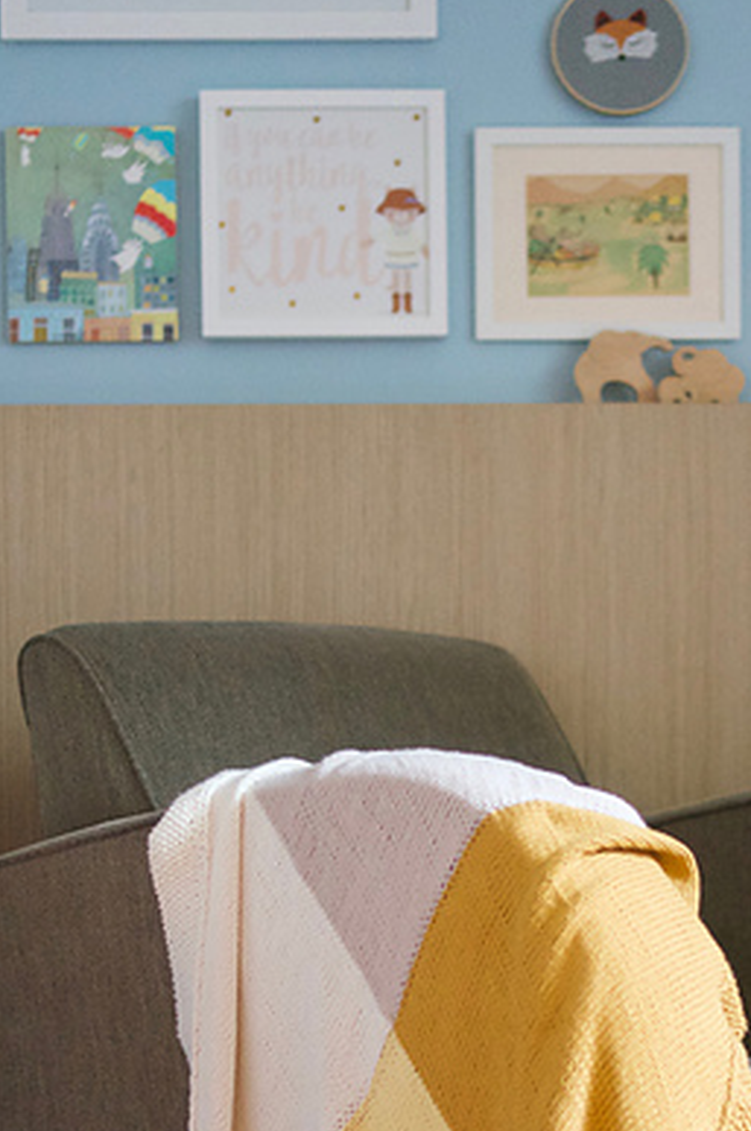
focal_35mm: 87
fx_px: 2724
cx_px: 428
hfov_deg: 15.7
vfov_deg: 23.2
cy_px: 871
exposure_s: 1/60
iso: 3200
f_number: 1.8
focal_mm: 35
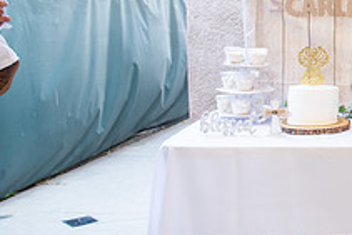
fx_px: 646
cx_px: 482
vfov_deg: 20.5
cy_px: 72
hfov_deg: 25.4
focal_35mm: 66
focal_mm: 24
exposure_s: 1/80
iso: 200
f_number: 4
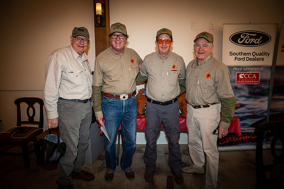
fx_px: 158
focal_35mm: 20
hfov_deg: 84.0
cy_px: 94
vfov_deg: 61.9
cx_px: 142
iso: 640
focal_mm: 20
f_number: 3.5
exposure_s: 1/125
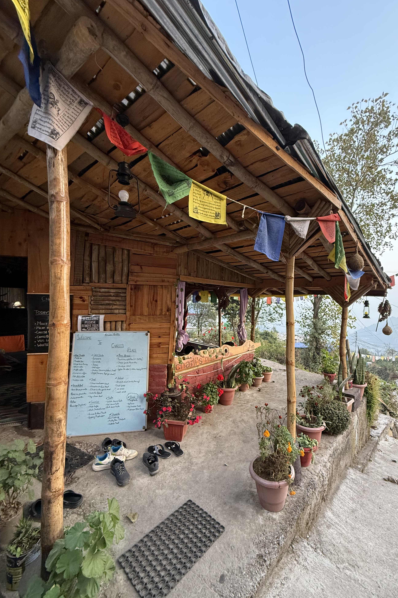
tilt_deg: -1.3
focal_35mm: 15
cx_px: 225
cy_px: 305
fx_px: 249
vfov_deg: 100.4
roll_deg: -0.2
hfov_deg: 77.0
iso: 320
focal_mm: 2.22
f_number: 2.2
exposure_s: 1/99
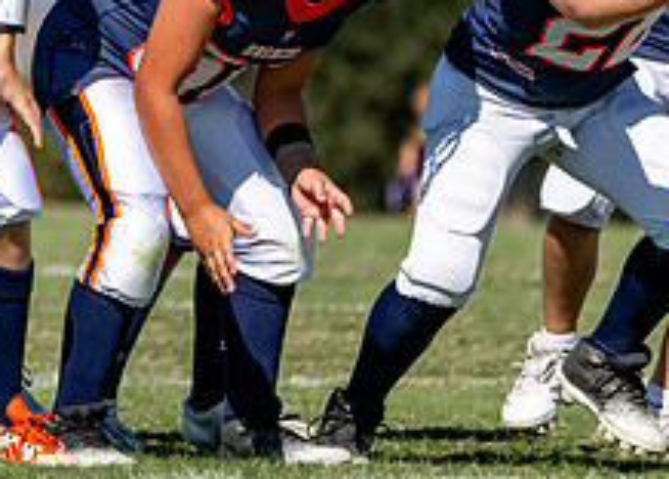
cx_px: -131
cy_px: 13
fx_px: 14943
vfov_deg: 1.8
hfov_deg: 2.6
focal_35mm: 786
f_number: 5.6
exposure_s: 1/1250
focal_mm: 259
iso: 125
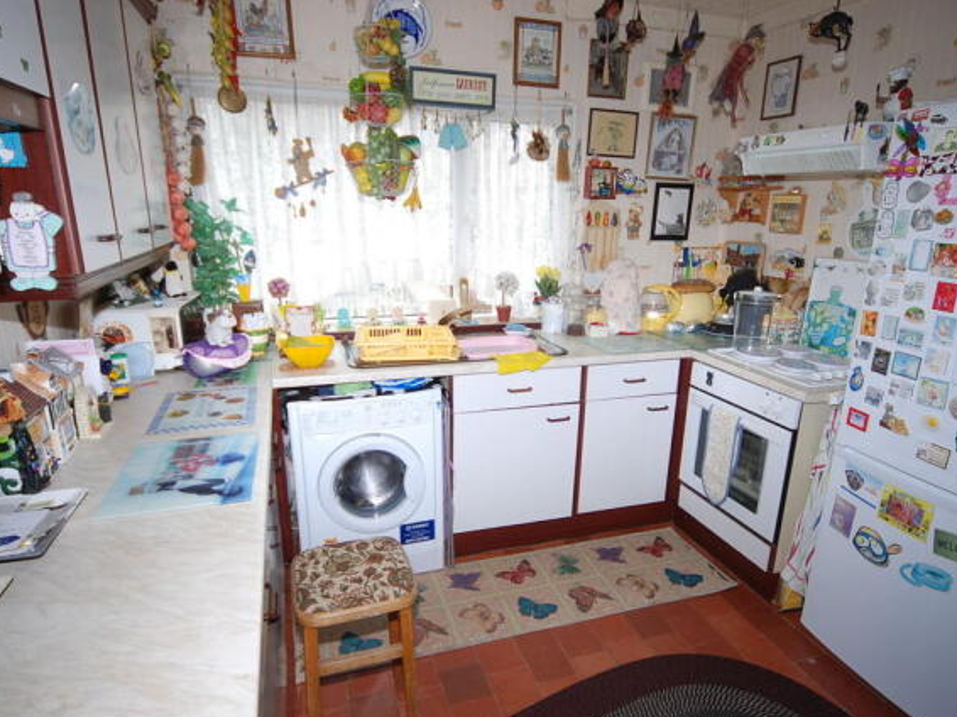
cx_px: 491
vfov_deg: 65.9
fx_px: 553
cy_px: 366
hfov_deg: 81.8
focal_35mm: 20
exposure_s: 1/60
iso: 200
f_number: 4.5
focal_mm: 12
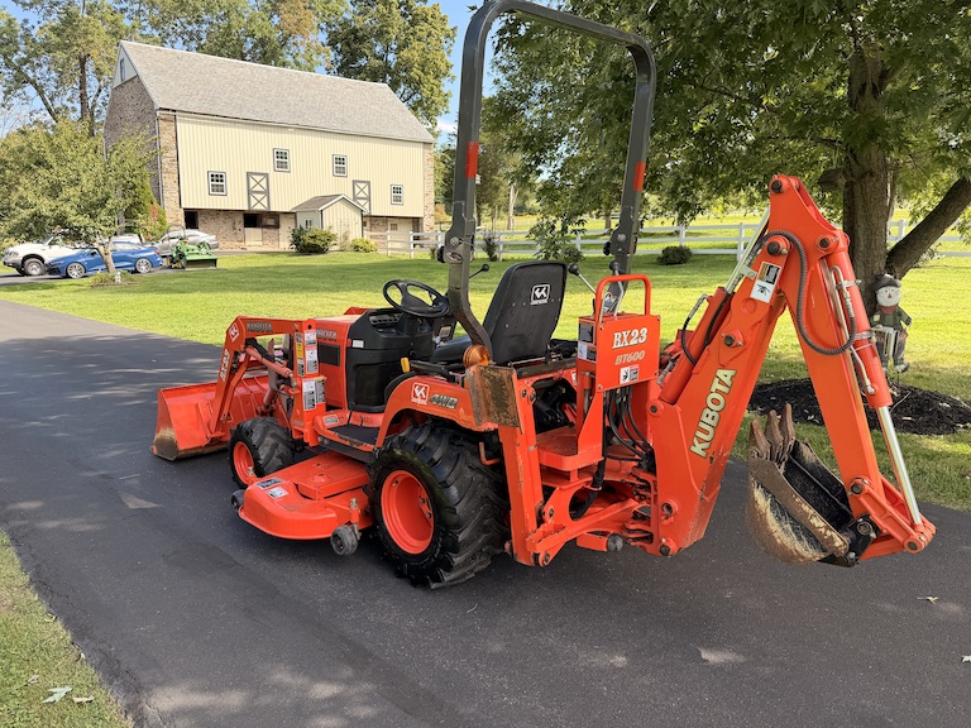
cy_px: 350
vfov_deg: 54.9
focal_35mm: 25
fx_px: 701
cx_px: 474
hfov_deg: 69.4
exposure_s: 1/920
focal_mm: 6.76
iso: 100
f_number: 1.78
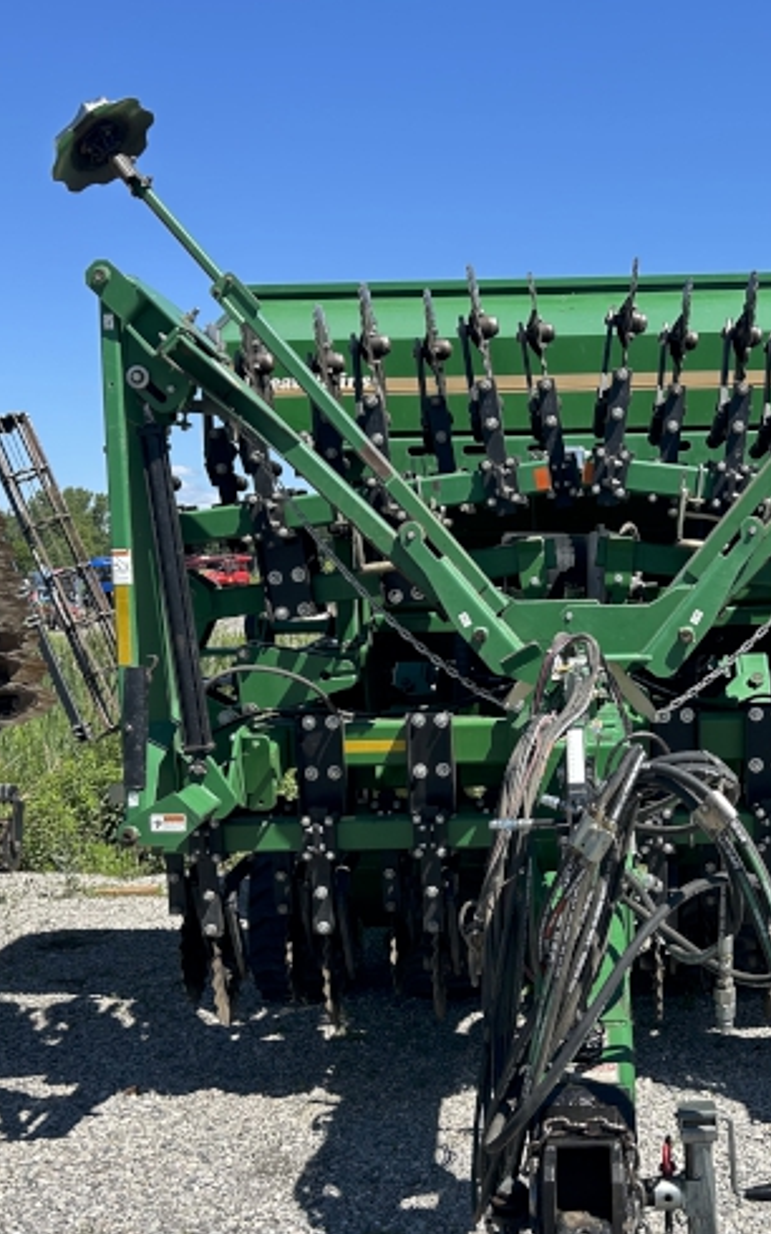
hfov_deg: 28.2
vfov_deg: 44.1
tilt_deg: -5.3
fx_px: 1514
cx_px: 577
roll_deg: +0.3
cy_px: 743
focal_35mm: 45
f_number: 1.5
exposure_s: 1/2915
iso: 50
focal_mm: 5.7
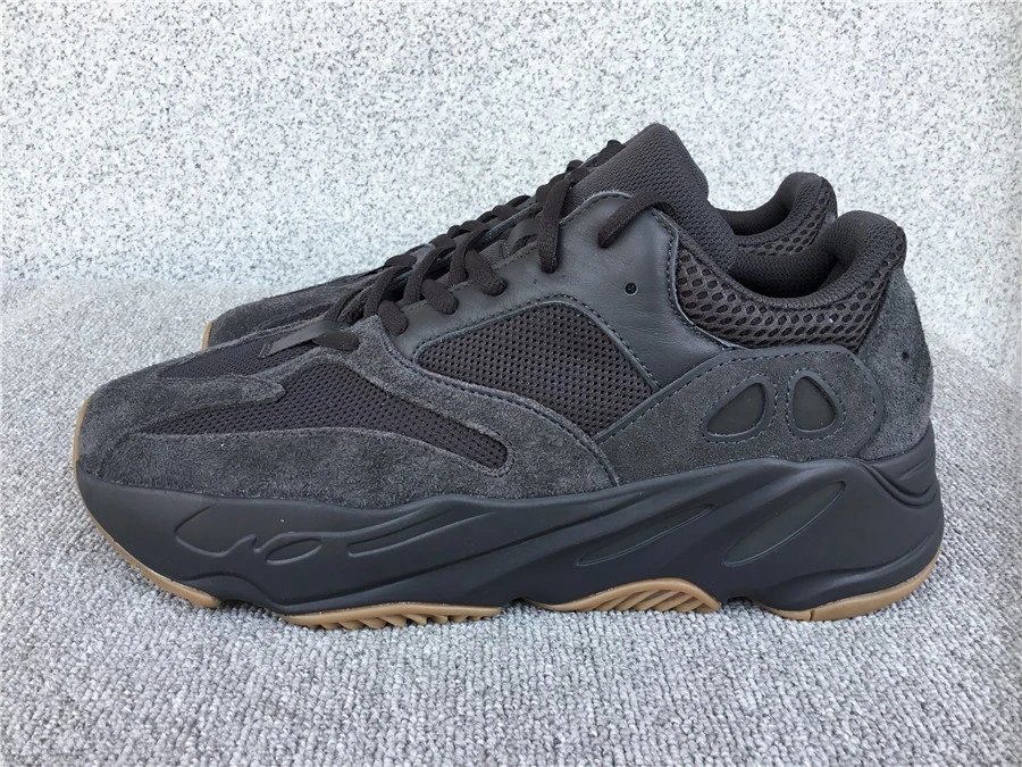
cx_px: 511
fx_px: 915
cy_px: 384
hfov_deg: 58.4
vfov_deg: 45.4
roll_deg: -1.6
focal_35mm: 31
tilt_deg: -19.8
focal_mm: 3.3
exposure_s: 1/233
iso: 25
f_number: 2.4
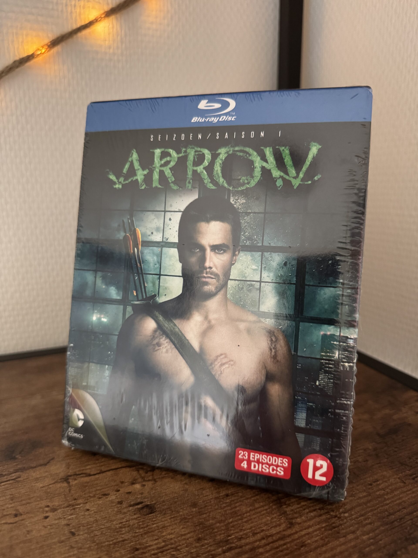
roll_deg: -0.8
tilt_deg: -12.7
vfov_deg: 71.6
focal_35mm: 24
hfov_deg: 56.8
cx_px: 209
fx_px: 386
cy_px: 279
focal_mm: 6.76
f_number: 1.78
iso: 800
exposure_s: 1/44
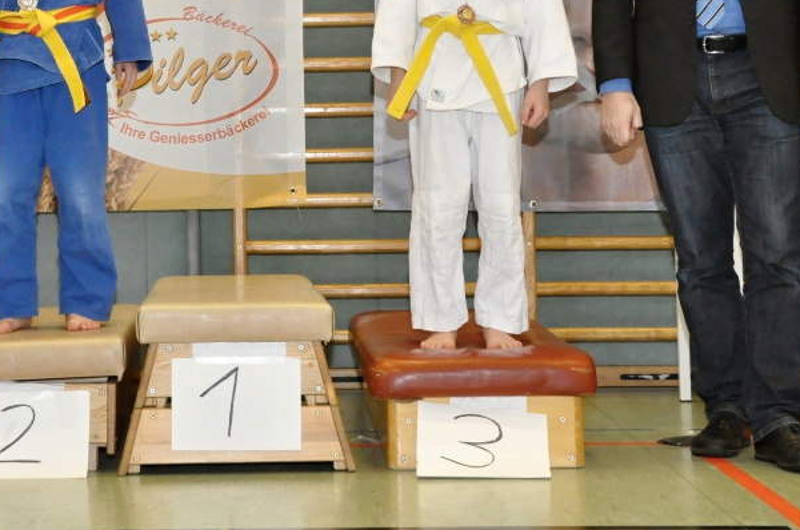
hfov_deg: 24.0
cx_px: 197
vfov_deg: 16.0
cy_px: 73
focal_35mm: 84
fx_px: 1864
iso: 2000
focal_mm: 32
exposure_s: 1/60
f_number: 7.1
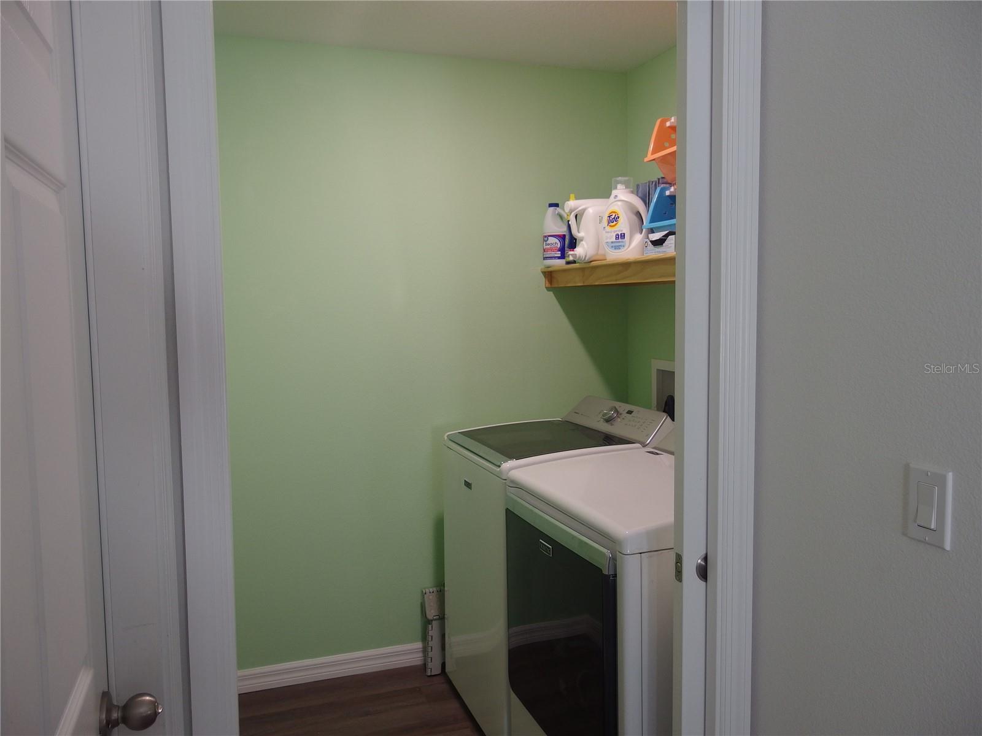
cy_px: 368
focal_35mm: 28
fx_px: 794
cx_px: 491
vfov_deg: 49.7
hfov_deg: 63.4
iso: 125
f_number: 1.8
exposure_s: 1/45
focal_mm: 6
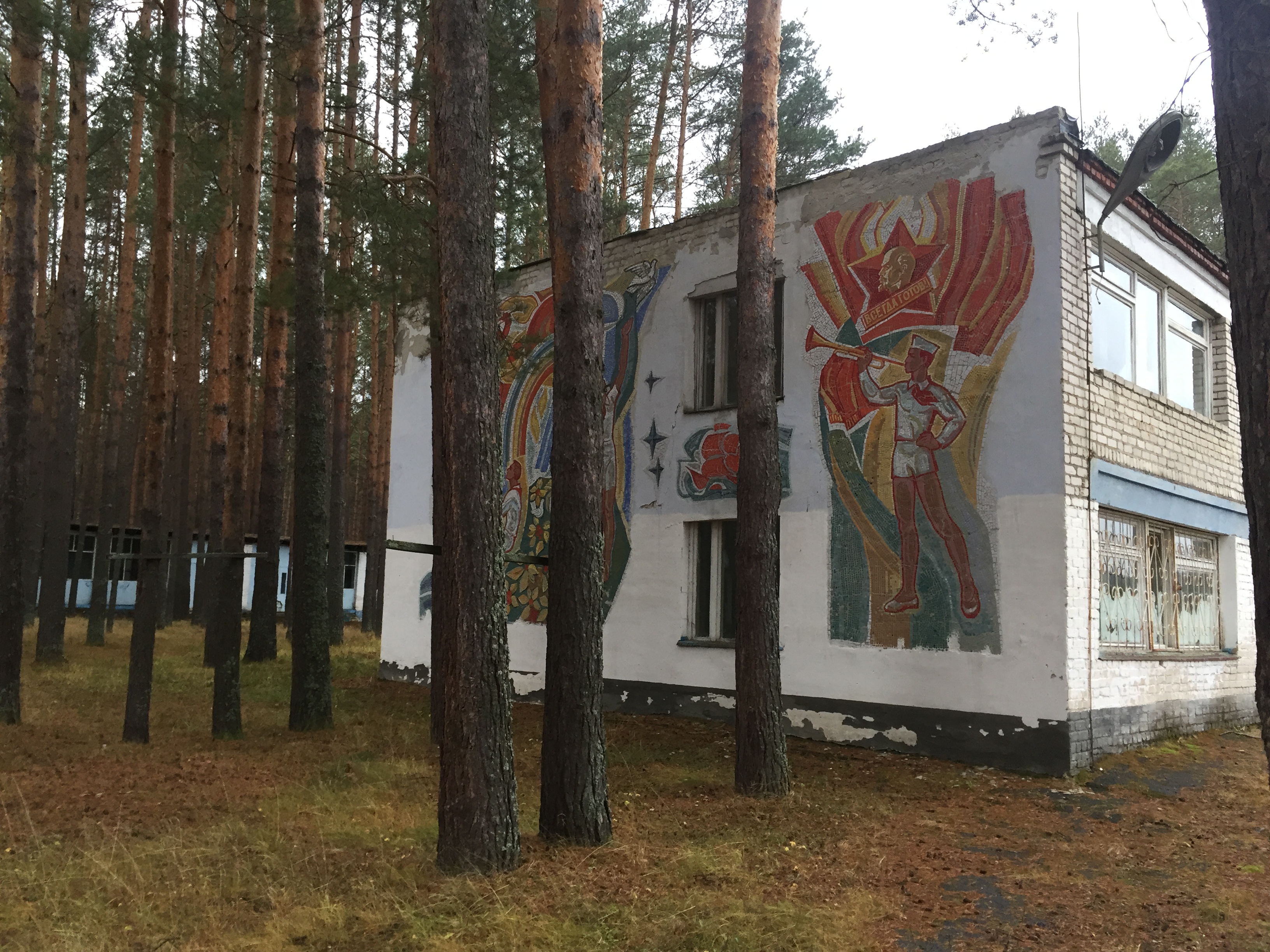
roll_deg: -2.6
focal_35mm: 29
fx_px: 1064
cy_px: 476
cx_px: 635
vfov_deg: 48.2
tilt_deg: +9.3
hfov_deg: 61.7
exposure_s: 1/33
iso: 50
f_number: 2.2
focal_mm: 4.15
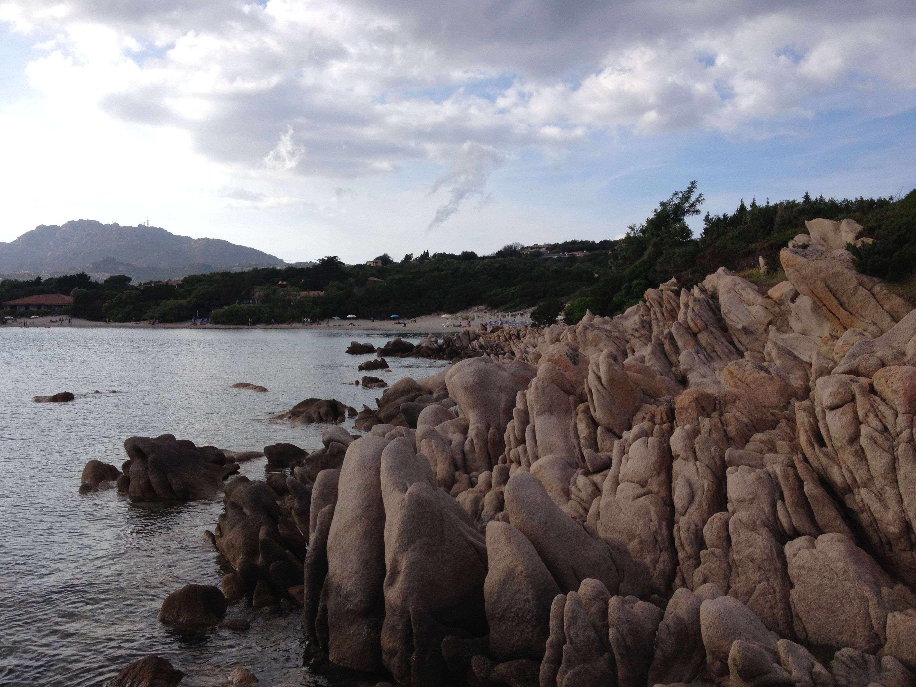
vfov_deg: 40.7
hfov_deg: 52.6
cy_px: 344
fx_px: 926
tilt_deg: -5.2
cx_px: 458
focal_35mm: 35
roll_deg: +0.9
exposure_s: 1/1623
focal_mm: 4.28
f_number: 2.4
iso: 50
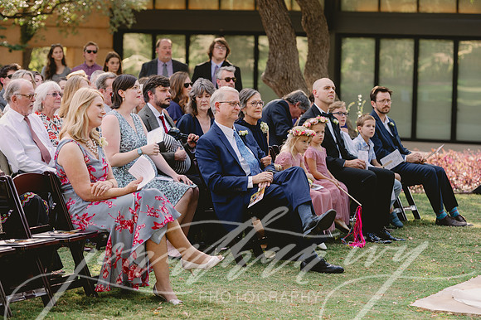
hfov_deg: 17.7
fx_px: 1549
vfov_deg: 11.8
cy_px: 160
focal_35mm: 116
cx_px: 240
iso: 100
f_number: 2.8
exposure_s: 1/200
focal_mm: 116
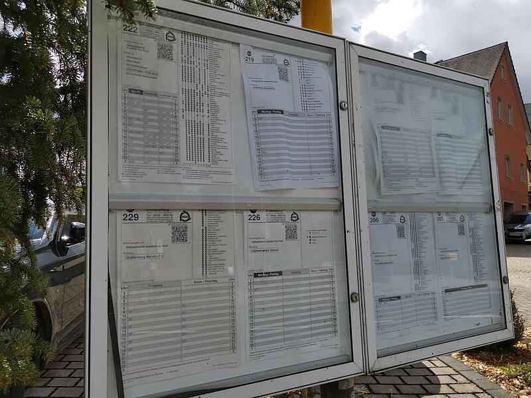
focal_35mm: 27
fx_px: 414
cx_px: 266
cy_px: 199
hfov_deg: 65.3
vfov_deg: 51.4
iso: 50
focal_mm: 5.58
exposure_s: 1/2681
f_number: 1.8
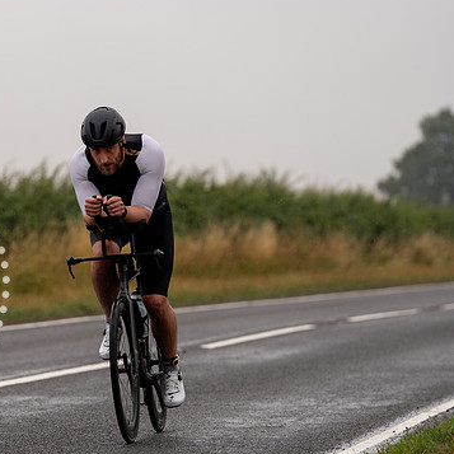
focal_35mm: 260
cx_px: 88
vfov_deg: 6.7
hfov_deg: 6.7
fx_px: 3858
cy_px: 217
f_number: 4
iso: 100
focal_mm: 188
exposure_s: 1/1000
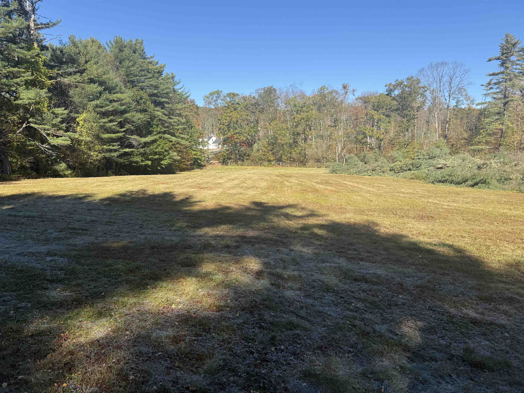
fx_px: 363
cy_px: 196
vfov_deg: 56.8
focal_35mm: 24
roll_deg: +0.3
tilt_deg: -7.0
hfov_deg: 71.6
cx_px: 262
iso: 80
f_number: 1.78
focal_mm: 6.76
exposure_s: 1/2299
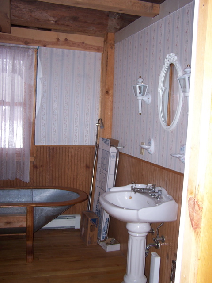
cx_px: 106
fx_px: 310
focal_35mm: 38
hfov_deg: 37.7
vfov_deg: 49.0
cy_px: 142
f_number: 2.8
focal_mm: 6.3
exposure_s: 1/60
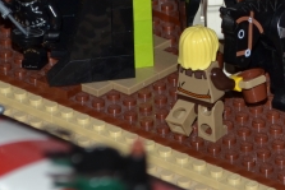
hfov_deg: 6.9
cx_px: 397
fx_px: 2343
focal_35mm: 296
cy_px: 2
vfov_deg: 4.6
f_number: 8
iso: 100
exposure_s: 1/60
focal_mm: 55
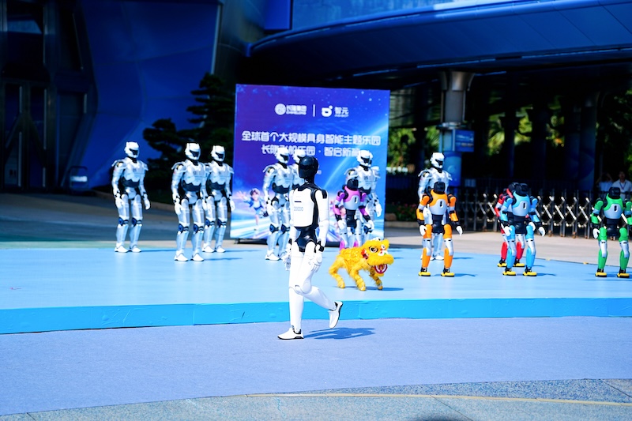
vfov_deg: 14.9
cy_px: 210
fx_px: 1615
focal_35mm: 92
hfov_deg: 22.1
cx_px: 316
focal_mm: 92
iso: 100
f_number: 2.8
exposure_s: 1/2500
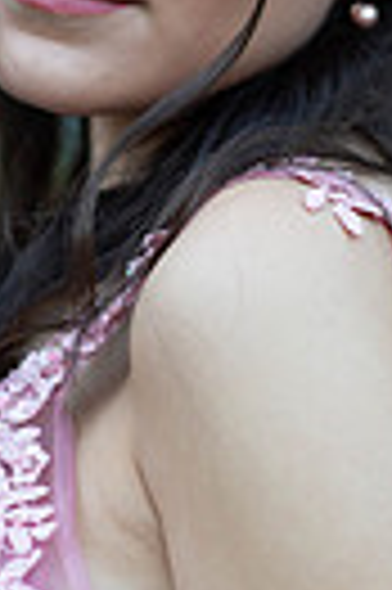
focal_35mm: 291
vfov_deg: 7.1
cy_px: 275
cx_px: 259
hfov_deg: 4.7
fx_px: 4765
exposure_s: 1/640
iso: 250
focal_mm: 85
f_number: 2
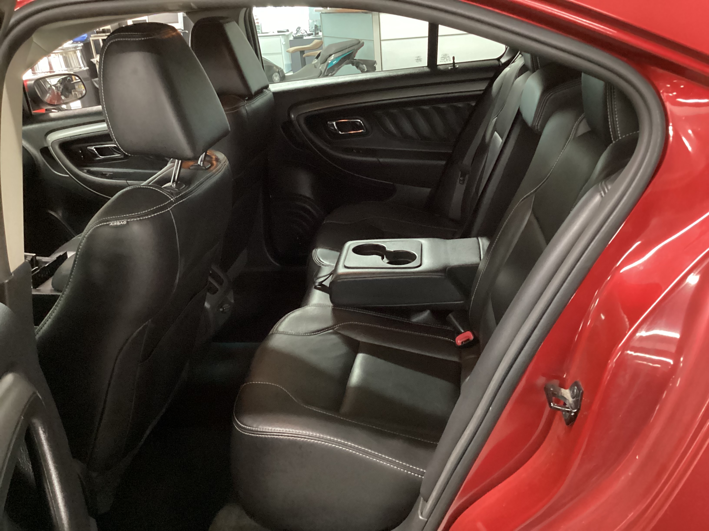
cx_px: 354
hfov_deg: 58.4
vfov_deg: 45.4
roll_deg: +5.0
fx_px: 635
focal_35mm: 31
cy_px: 266
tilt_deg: -24.8
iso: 800
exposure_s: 1/17
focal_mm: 3.3
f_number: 2.4
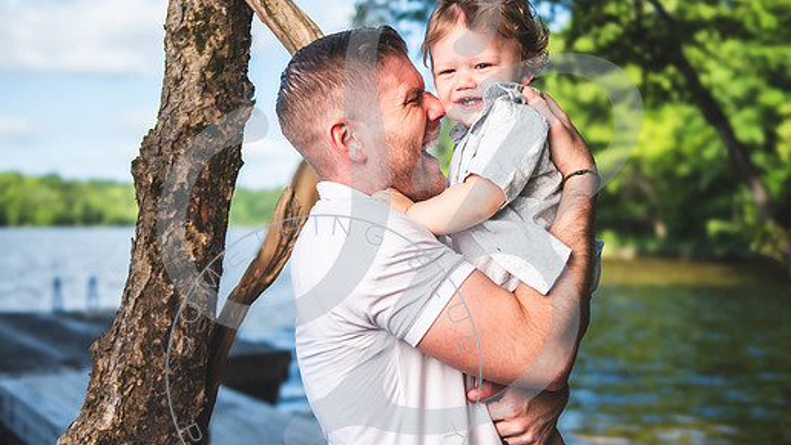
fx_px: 923
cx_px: 409
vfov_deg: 27.1
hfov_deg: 46.4
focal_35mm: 44
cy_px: 243
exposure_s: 1/800
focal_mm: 36
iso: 100
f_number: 2.8
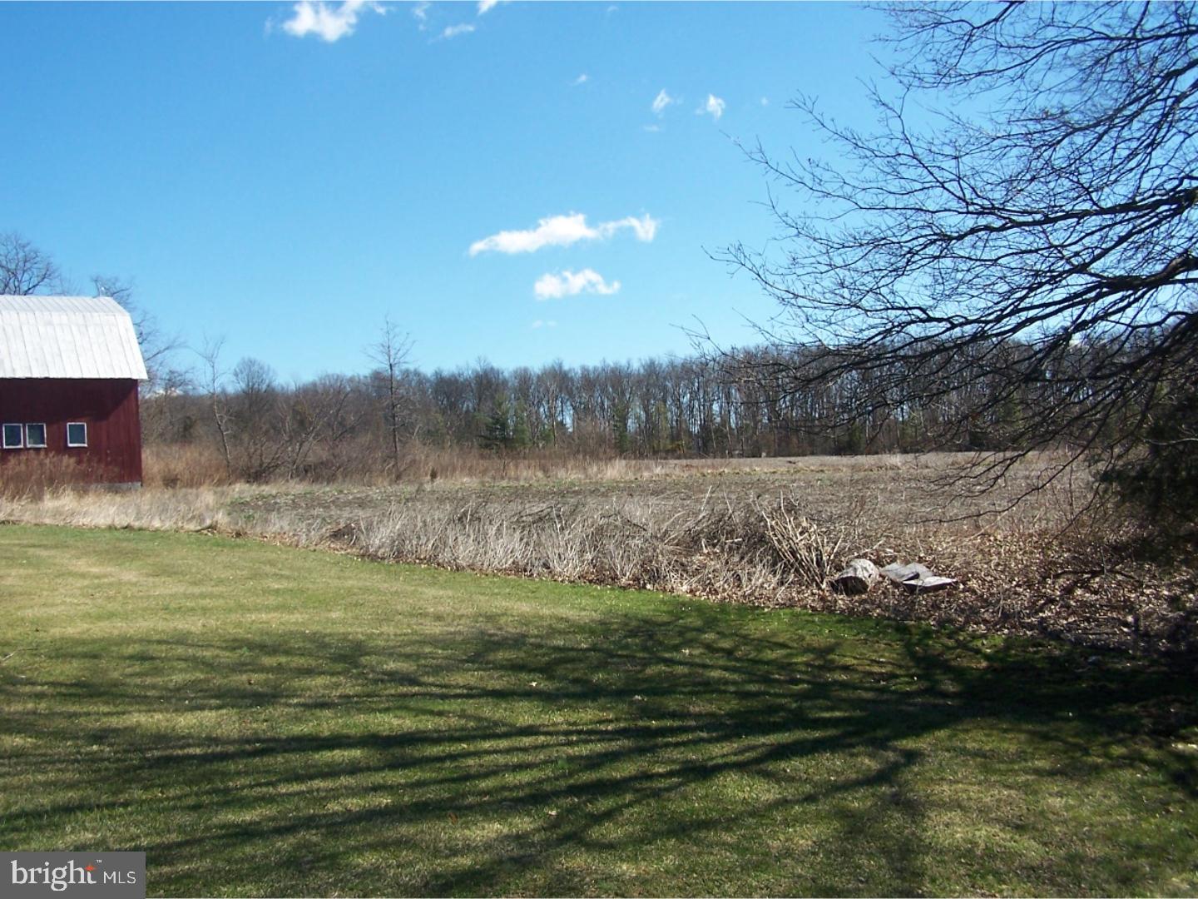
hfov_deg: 49.0
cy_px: 450
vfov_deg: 37.7
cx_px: 599
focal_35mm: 38
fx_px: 1315
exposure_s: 1/500
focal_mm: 6.3
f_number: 4
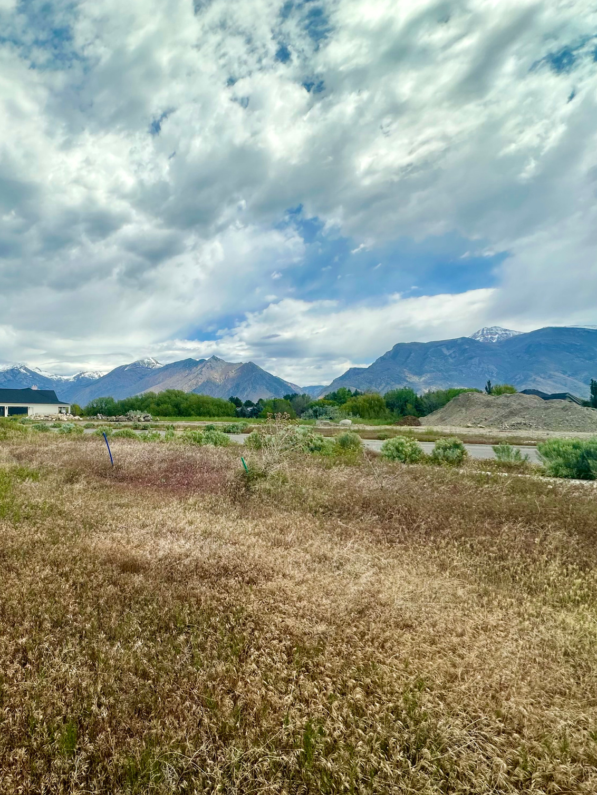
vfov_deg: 84.7
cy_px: 402
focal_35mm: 19
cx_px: 150
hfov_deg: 64.6
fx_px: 437
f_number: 2.2
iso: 50
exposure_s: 1/3401
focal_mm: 2.22
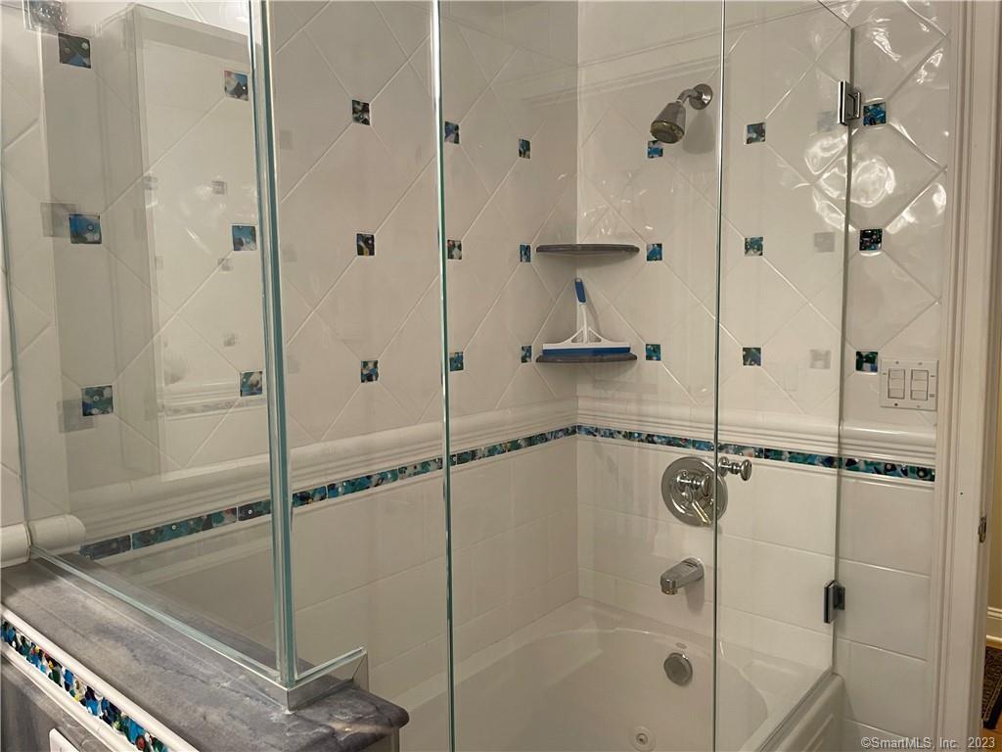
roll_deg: +0.4
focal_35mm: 26
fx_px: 753
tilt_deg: -6.1
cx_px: 501
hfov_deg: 67.3
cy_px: 376
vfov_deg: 53.1
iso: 160
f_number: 1.6
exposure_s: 1/60
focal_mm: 4.2
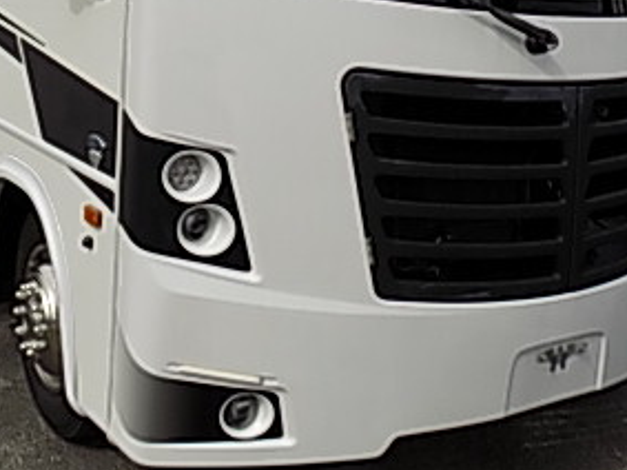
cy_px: -16
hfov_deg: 36.3
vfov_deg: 26.3
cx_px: 186
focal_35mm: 52
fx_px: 941
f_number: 3.1
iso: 80
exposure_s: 1/1500
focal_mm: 4
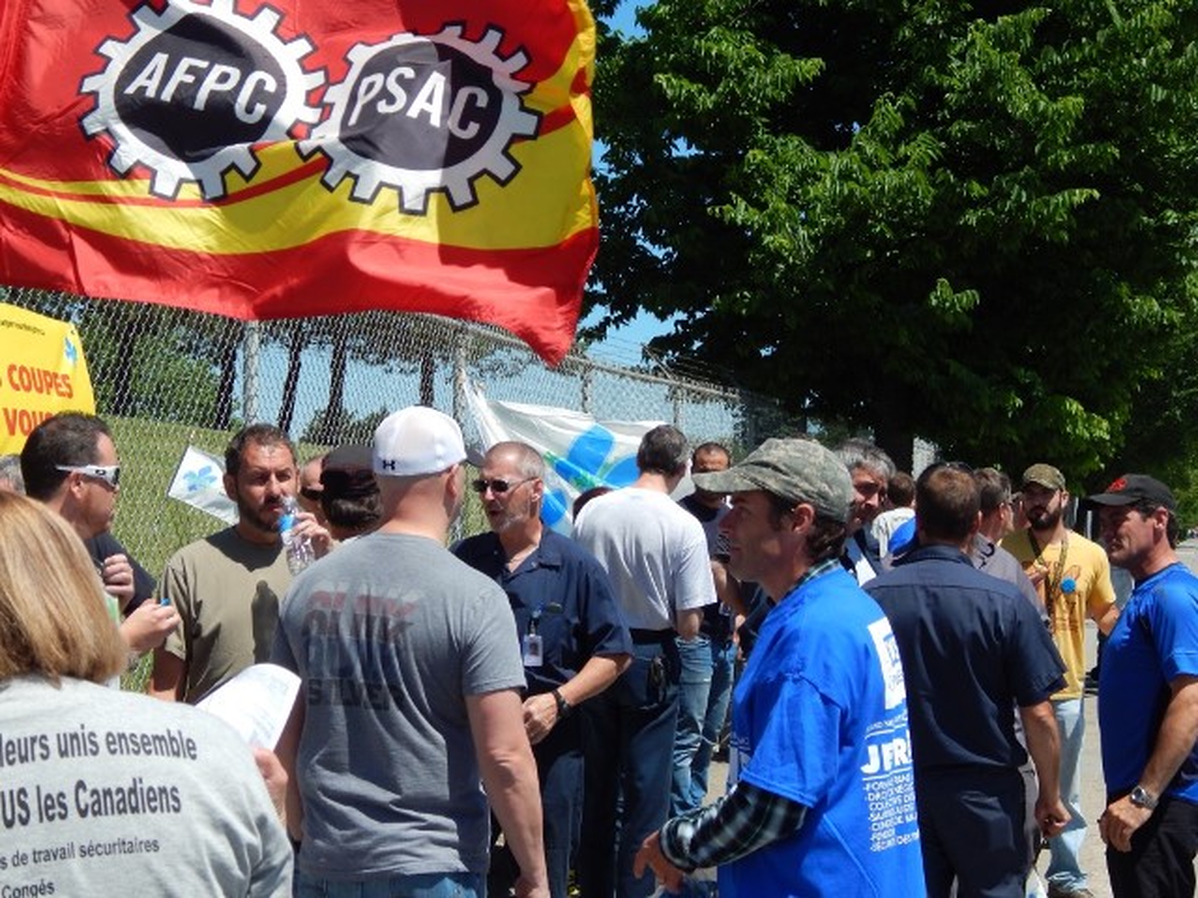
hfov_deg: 25.7
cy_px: 449
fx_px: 2630
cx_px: 599
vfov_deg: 19.4
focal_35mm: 76
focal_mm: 13.5
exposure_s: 1/1000
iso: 125
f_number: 4.2
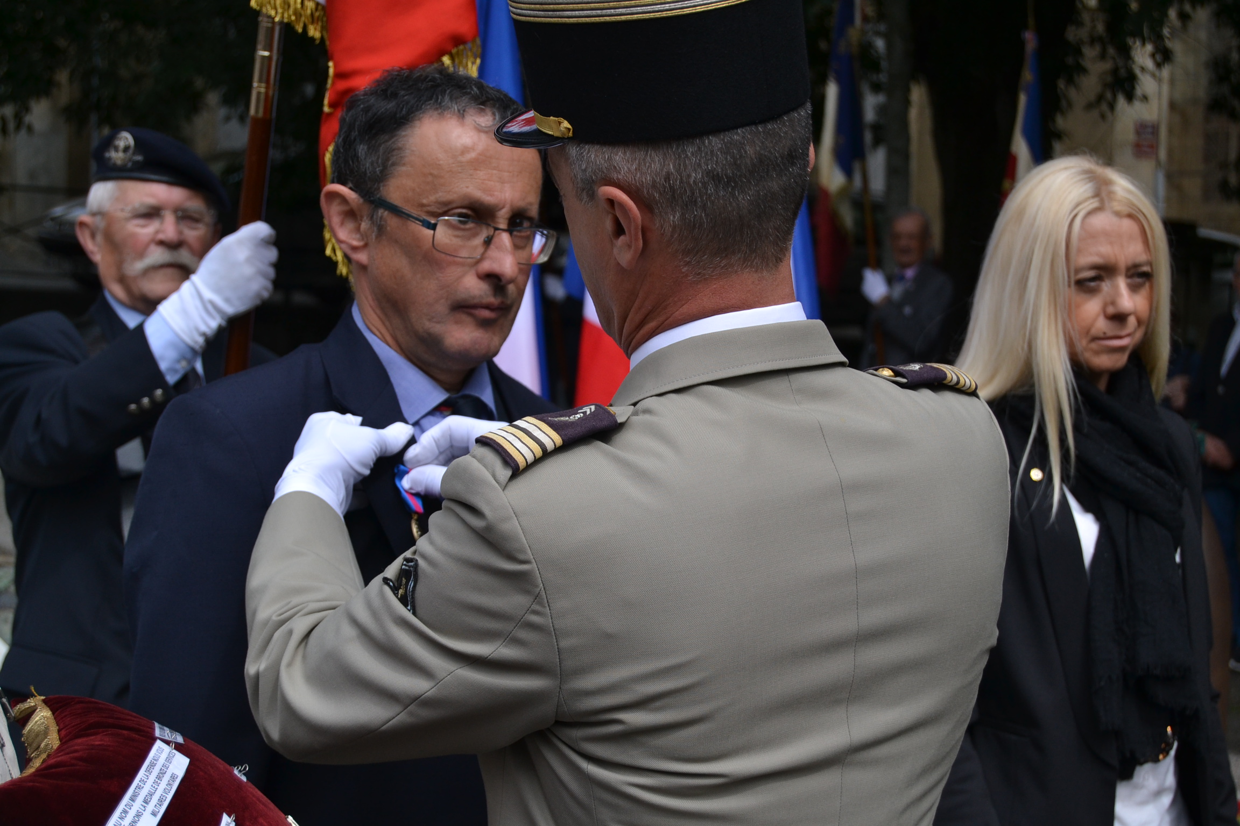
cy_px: 413
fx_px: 2480
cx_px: 620
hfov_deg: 28.1
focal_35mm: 72
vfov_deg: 18.9
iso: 400
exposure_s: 1/1600
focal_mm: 48
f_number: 6.3
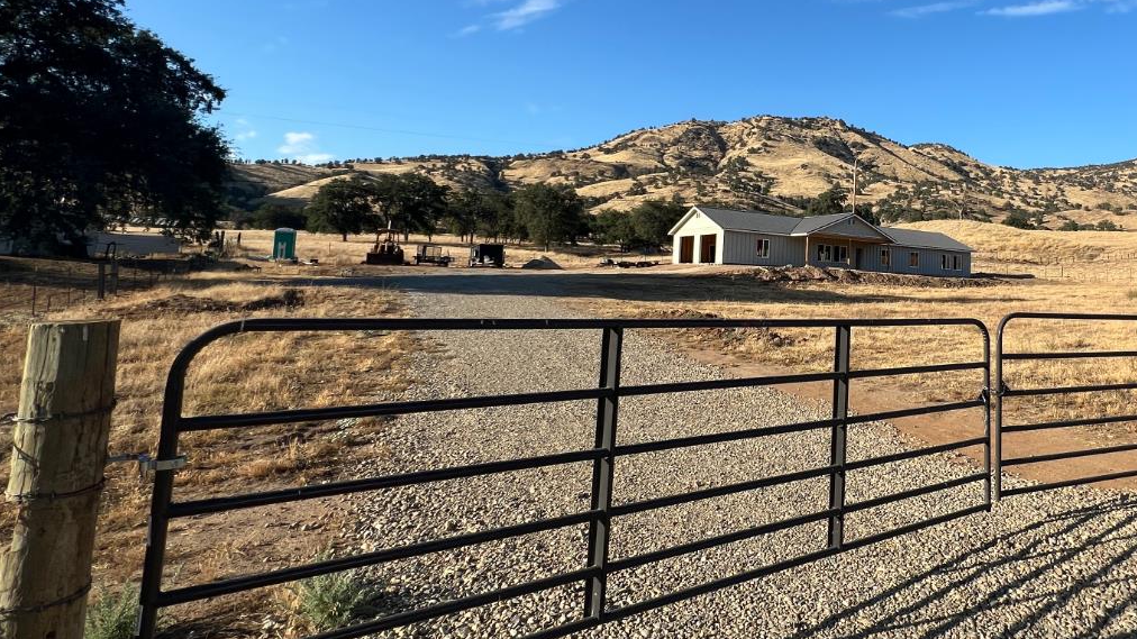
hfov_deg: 79.6
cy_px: 213
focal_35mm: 21
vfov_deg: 52.5
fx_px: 633
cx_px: 802
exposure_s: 1/1167
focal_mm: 1.57
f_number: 1.8
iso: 32
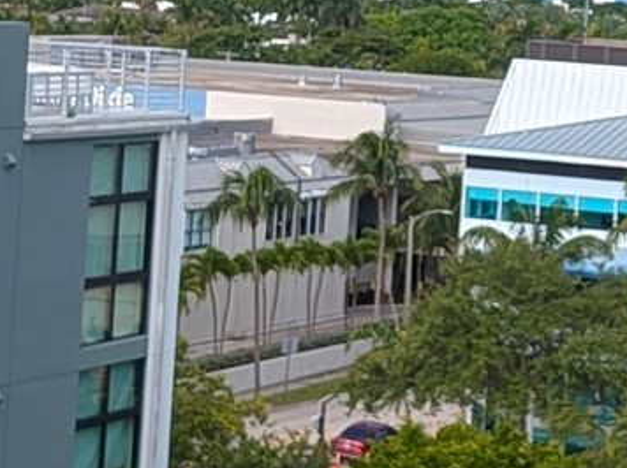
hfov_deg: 18.2
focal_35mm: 108
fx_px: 1954
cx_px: 361
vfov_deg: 13.1
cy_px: -177
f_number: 1.68
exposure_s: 1/848
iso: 26
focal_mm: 6.9
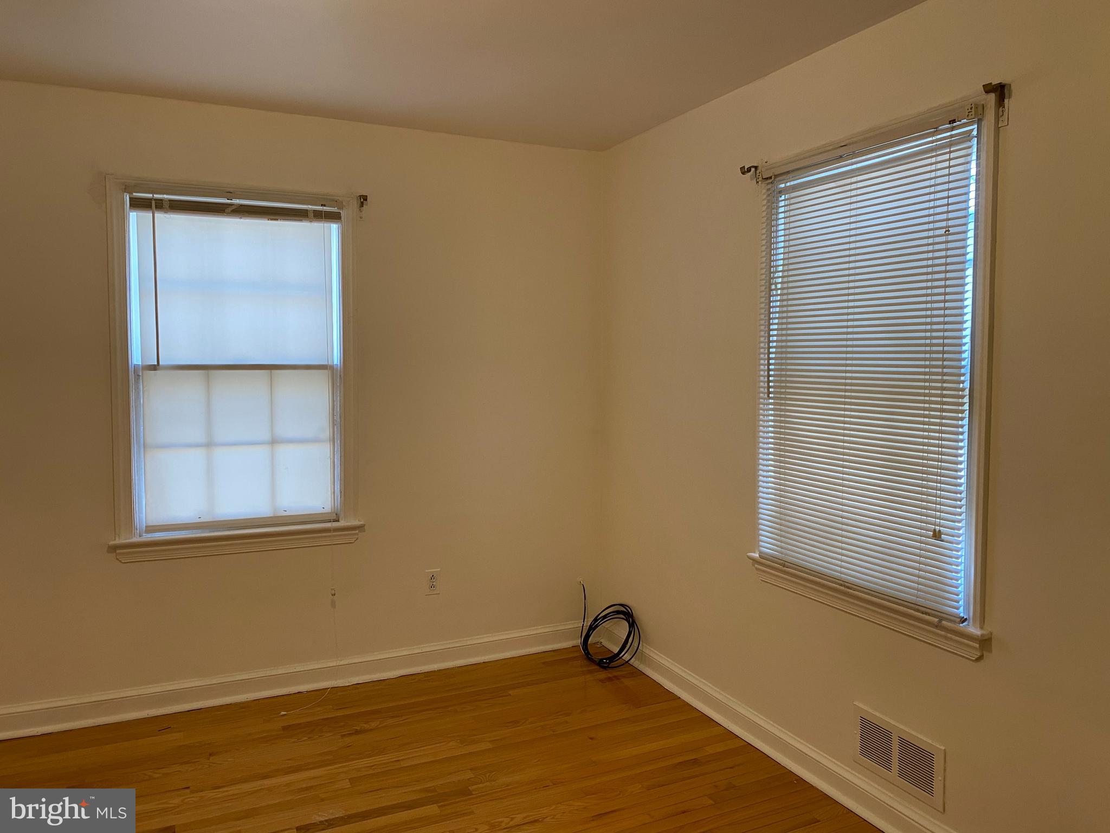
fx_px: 834
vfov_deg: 53.1
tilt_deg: -3.2
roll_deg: -0.6
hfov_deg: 67.3
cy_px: 416
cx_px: 555
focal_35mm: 26
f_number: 1.8
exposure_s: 1/60
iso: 80
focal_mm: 4.25
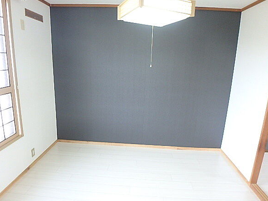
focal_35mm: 23
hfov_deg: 73.9
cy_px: 107
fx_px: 178
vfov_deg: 58.8
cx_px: 134
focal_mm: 3.7
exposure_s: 1/30
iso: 320
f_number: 3.5
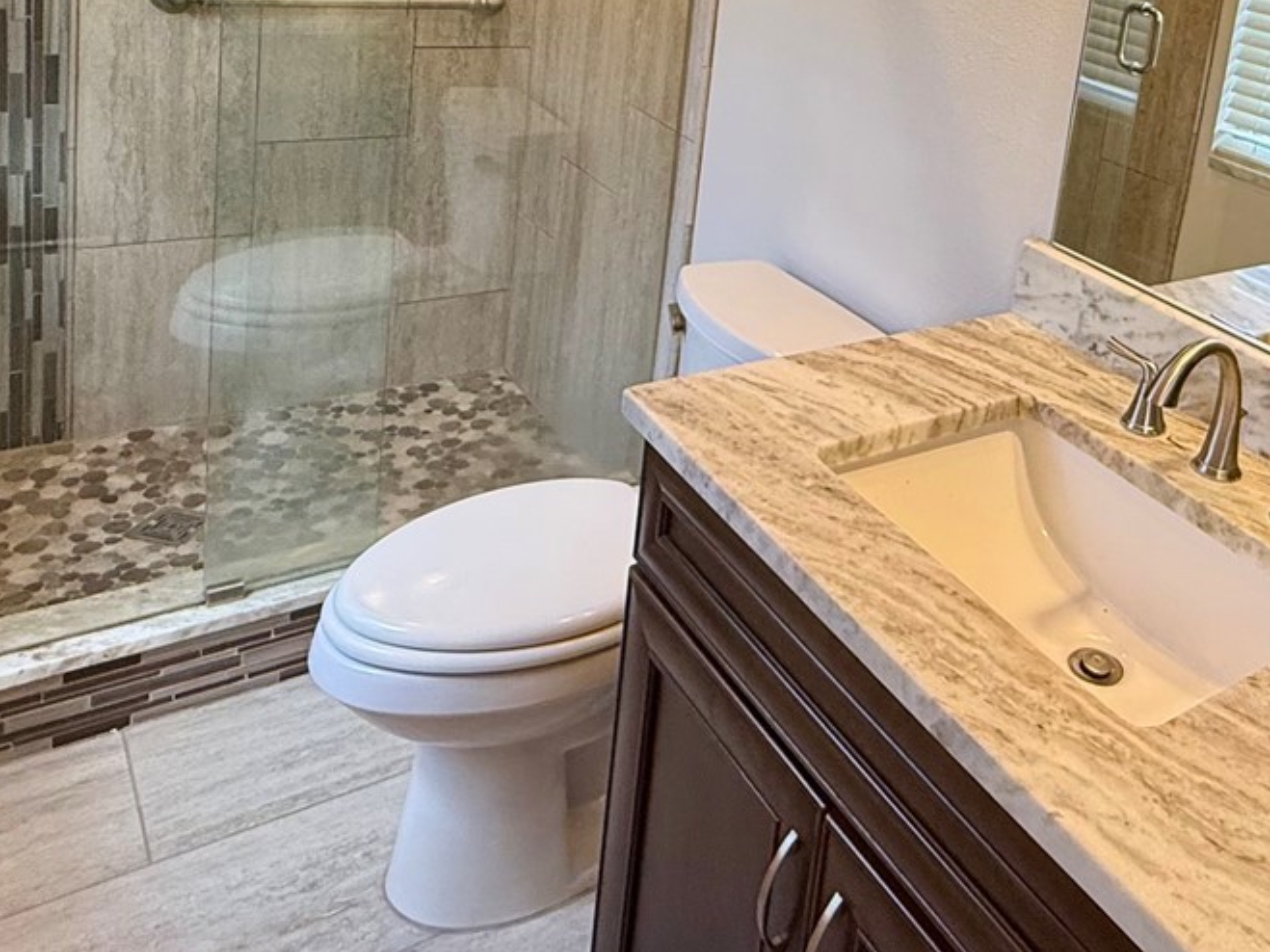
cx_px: 977
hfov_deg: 51.3
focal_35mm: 34
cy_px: 58
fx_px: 1247
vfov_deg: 38.3
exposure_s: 1/120
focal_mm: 2.22
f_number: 2.2
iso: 200
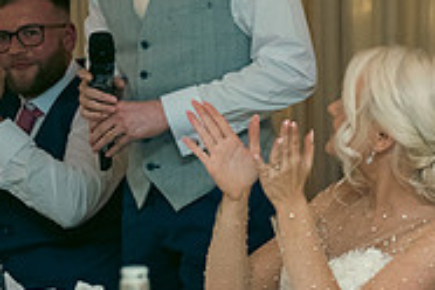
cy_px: 92
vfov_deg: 8.8
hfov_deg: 13.0
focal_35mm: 156
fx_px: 1885
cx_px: 461
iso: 800
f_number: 3.5
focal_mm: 50
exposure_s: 1/160
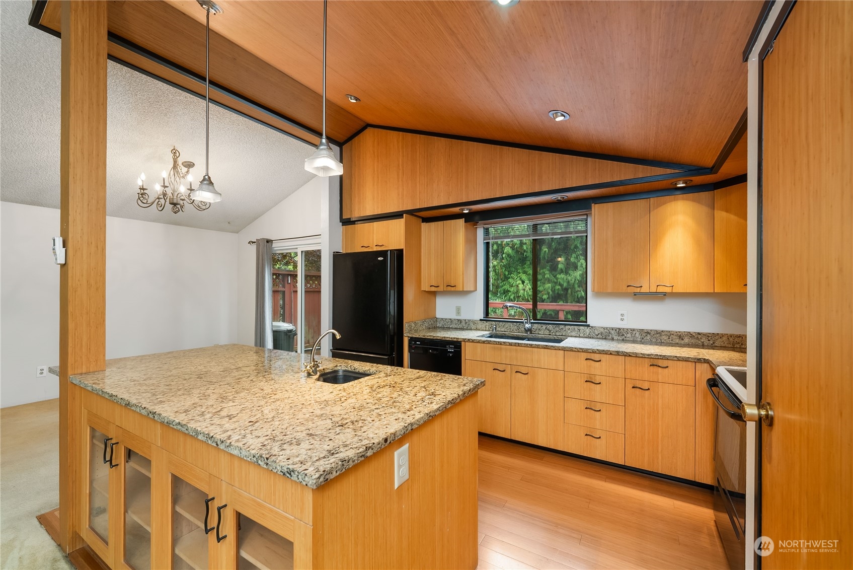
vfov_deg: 81.3
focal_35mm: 14
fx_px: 332
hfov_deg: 104.2
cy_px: 285
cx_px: 426
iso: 250
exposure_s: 1/10
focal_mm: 14
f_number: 8
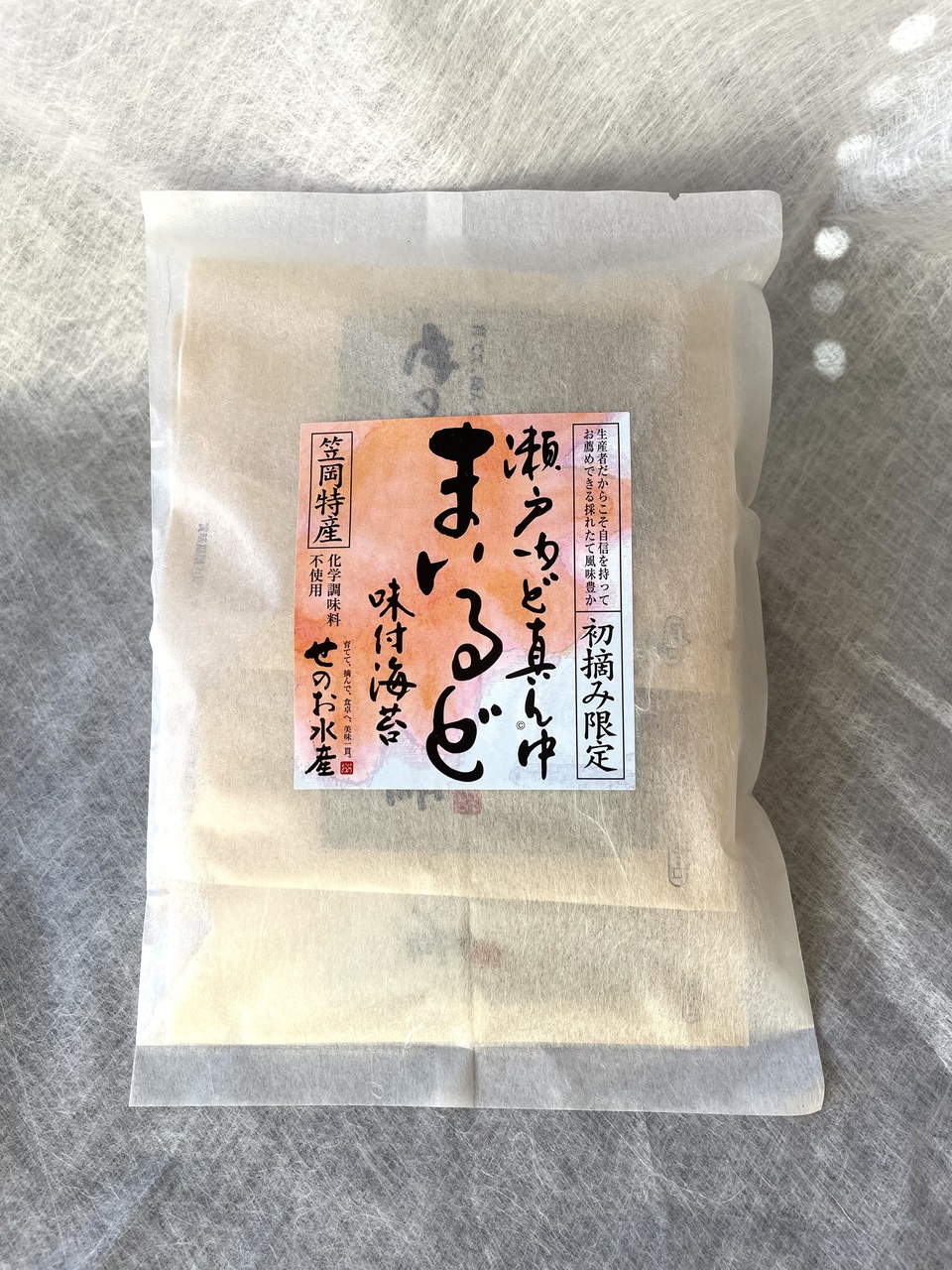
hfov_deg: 53.1
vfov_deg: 67.3
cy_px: 635
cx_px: 476
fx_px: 953
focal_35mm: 26
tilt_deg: -66.3
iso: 32
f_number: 1.6
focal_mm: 4.2
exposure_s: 1/324
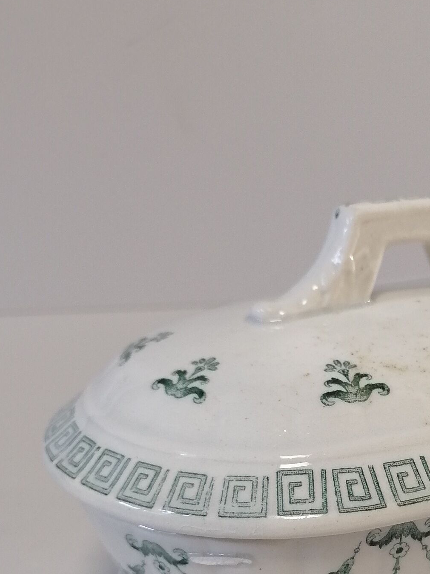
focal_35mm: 63
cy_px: 505
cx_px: 430
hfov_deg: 22.4
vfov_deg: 29.6
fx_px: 1044
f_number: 1.8
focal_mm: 5.4
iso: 125
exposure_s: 1/33.3
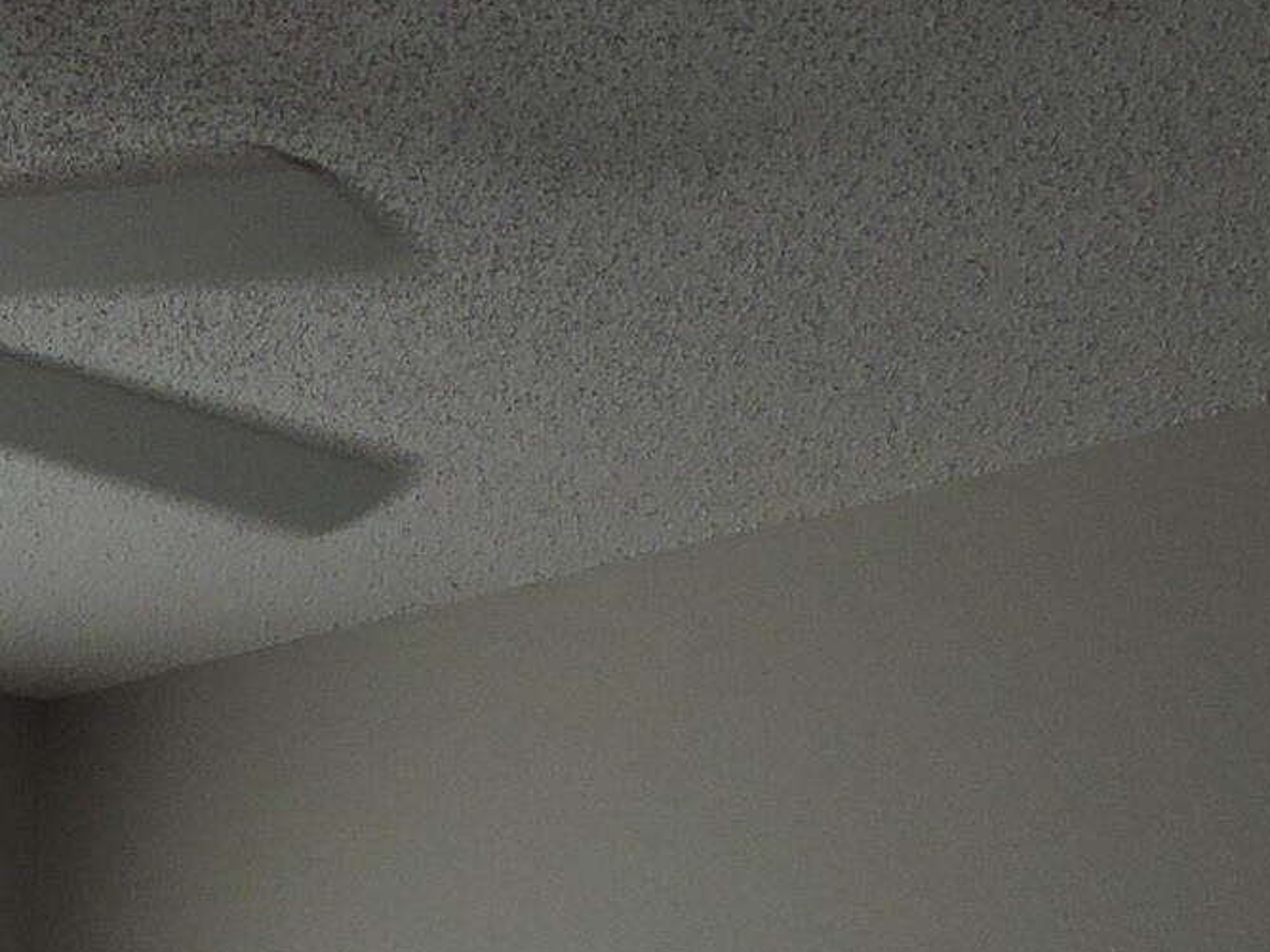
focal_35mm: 108
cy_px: 1885
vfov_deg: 12.2
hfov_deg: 17.8
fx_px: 3962
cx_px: -8
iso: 100
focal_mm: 4.3
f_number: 3.3
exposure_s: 1/160
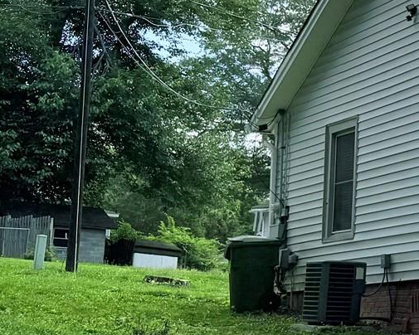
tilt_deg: +7.2
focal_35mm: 95
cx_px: 689
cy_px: 166
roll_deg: +0.1
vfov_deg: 16.2
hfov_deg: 17.4
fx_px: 1178
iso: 80
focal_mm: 6.76
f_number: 1.78
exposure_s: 1/6173
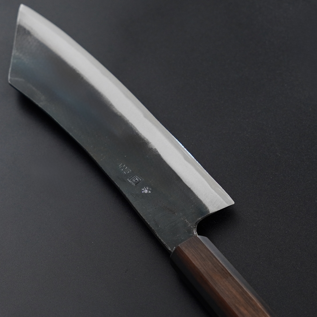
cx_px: 189
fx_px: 960
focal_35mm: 93
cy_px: 231
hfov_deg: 18.7
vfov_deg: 18.6
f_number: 3.5
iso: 320
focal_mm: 30.9
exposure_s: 1/160
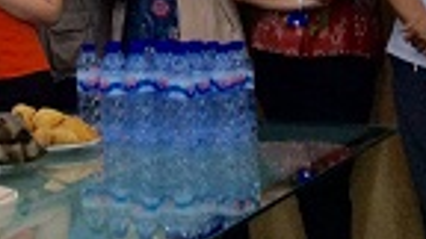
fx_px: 1355
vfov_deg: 9.5
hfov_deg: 17.1
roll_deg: +2.1
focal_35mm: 120
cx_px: -83
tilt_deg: +6.3
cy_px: -214
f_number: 2.4
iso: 64
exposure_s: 1/25
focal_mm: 3.3
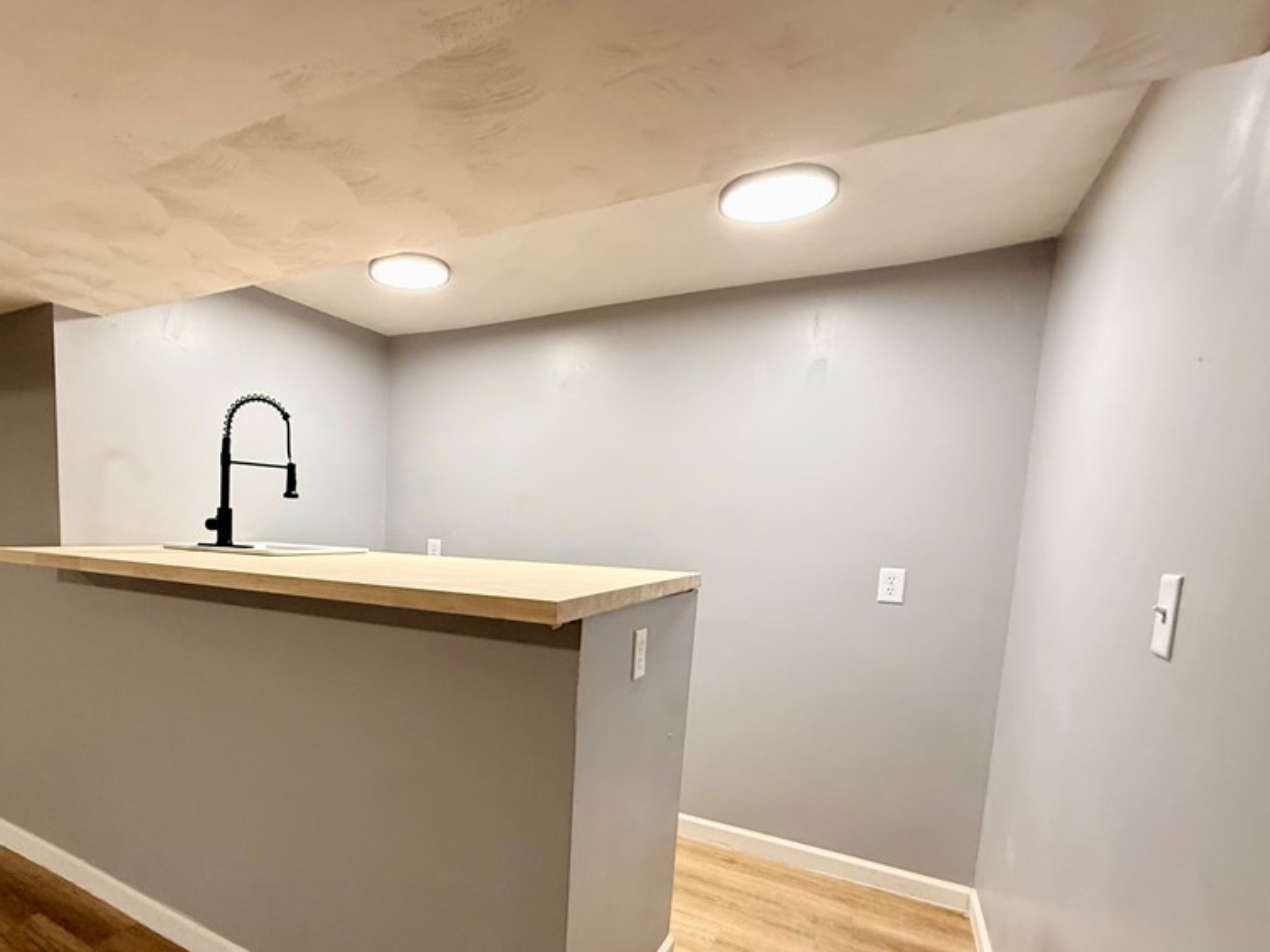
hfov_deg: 82.7
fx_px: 697
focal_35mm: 19
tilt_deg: -5.8
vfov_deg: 67.5
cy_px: 599
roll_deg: -1.1
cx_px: 461
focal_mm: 2.22
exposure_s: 1/60
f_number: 2.2
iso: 320
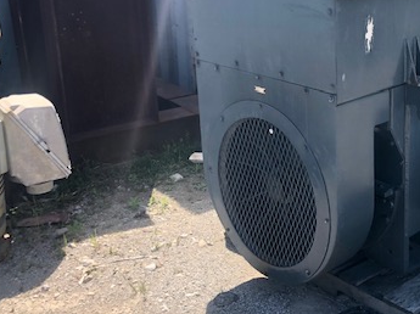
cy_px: 91
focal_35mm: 52
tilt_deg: -16.2
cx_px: 357
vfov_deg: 27.7
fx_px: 630
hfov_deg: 35.2
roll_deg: +1.0
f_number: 1.8
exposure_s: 1/500
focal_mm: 4
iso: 20
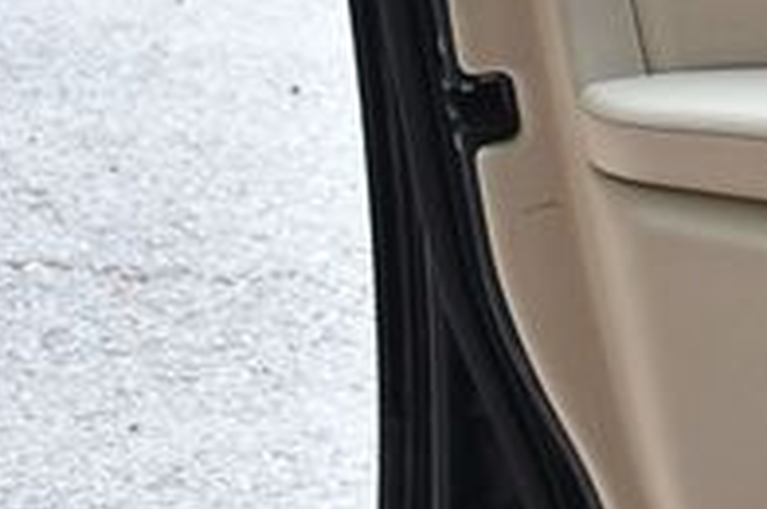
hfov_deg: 16.8
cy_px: 129
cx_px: 1139
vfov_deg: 12.3
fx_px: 2361
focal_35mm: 111
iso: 800
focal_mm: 23
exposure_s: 1/160
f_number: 3.8
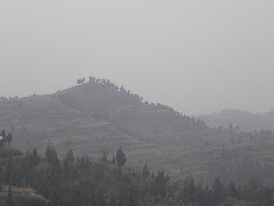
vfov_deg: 15.7
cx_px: 137
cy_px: 103
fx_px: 744
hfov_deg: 20.9
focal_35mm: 94
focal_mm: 16.88
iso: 64
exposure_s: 1/125
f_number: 4.1
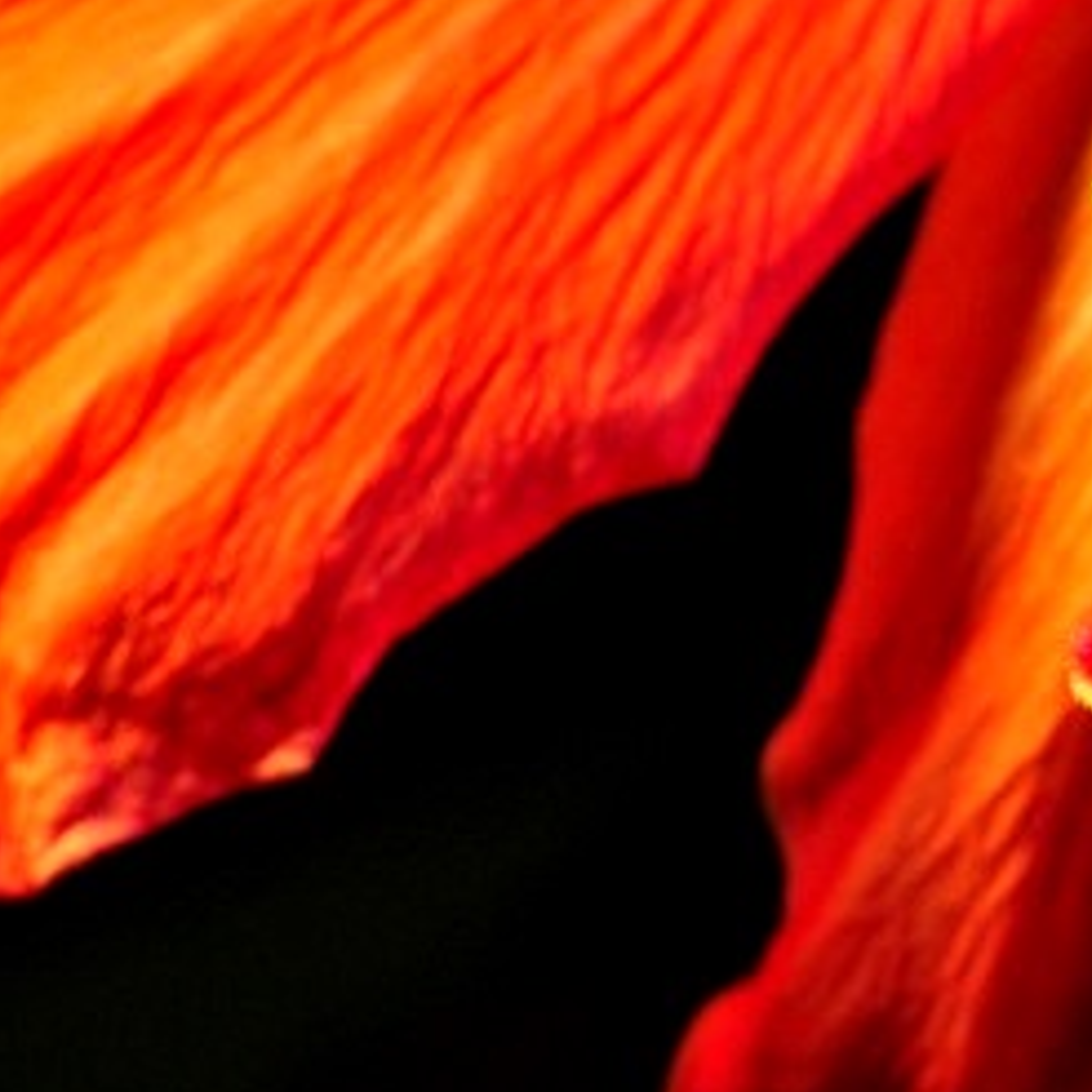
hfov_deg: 4.8
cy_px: 251
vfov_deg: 4.8
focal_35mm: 362
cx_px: 1252
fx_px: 12920
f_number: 22
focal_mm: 105
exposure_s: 1.6
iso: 200
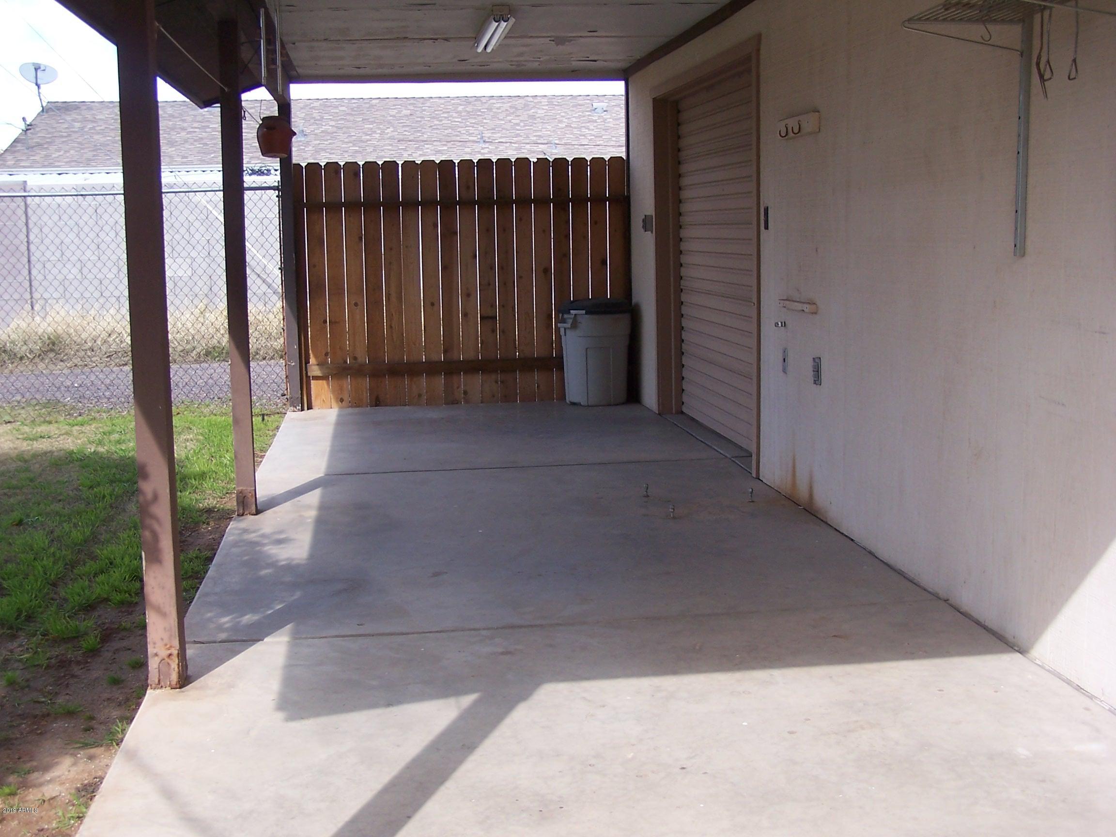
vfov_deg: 33.6
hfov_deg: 43.9
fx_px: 1386
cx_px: 558
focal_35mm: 43
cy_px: 418
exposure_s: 1/350
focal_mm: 7.1
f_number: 2.8
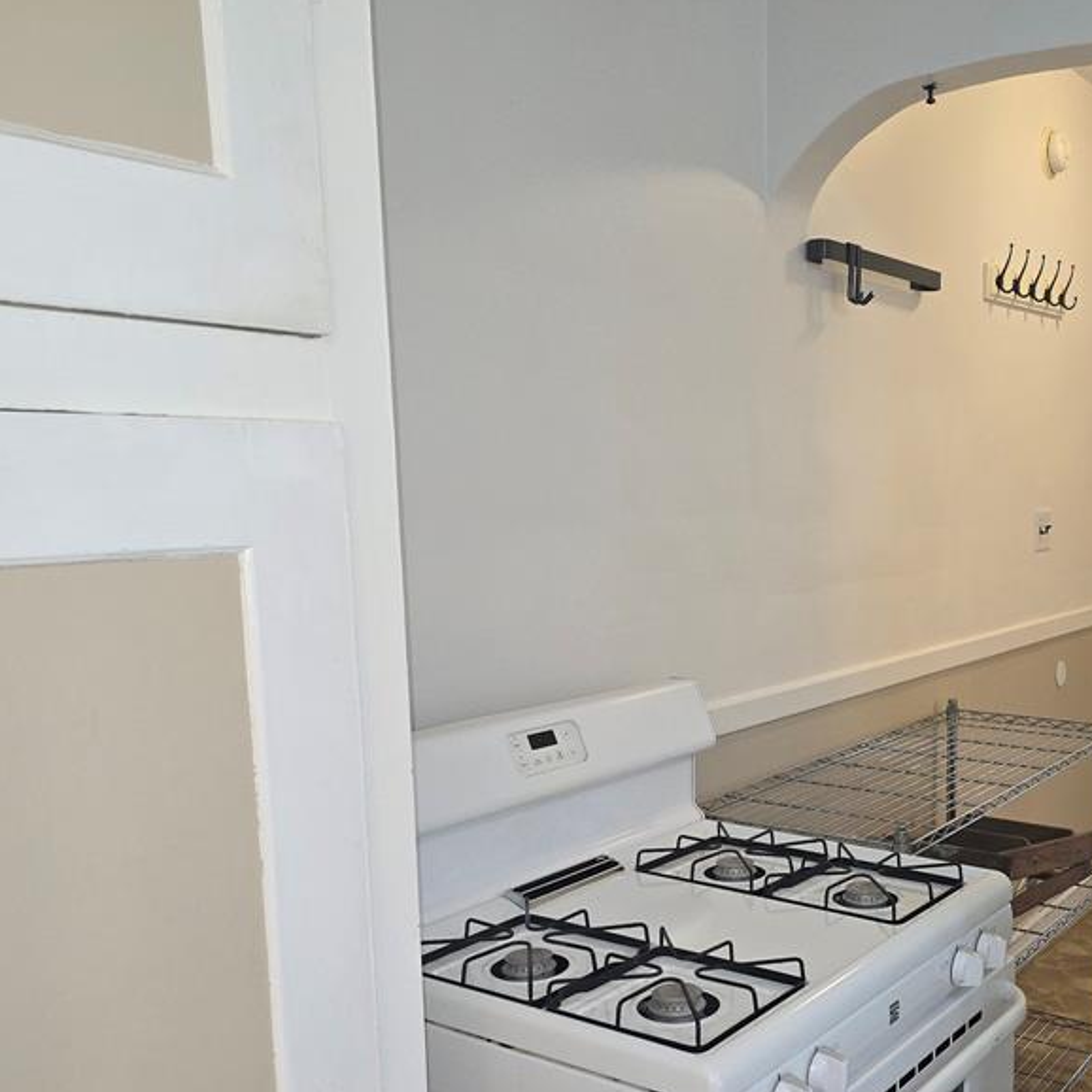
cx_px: 812
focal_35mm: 36
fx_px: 1285
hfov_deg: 44.6
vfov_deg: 45.6
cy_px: 686
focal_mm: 6.3
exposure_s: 1/60
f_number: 1.7
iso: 125
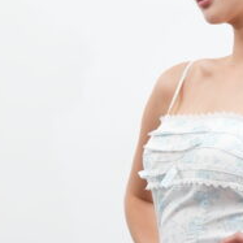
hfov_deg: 10.1
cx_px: 217
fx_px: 1366
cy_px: 164
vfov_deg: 10.2
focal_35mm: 172
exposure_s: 1/200
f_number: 4.5
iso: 320
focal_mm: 60
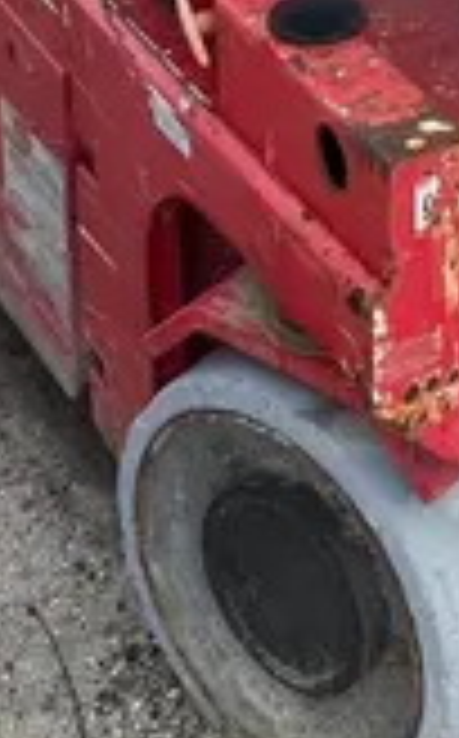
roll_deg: +0.0
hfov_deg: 9.7
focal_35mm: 133
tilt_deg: -12.5
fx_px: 2671
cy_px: -767
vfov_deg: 13.4
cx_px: 580
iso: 25
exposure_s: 1/121
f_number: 1.8
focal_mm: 3.99
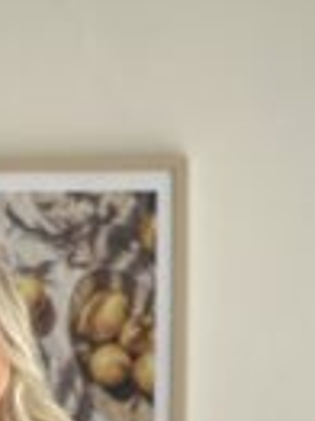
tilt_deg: -1.6
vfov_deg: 12.1
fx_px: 1932
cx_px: 90
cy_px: 537
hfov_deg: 9.3
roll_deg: +0.2
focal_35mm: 159
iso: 32
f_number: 2
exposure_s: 1/558
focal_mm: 6
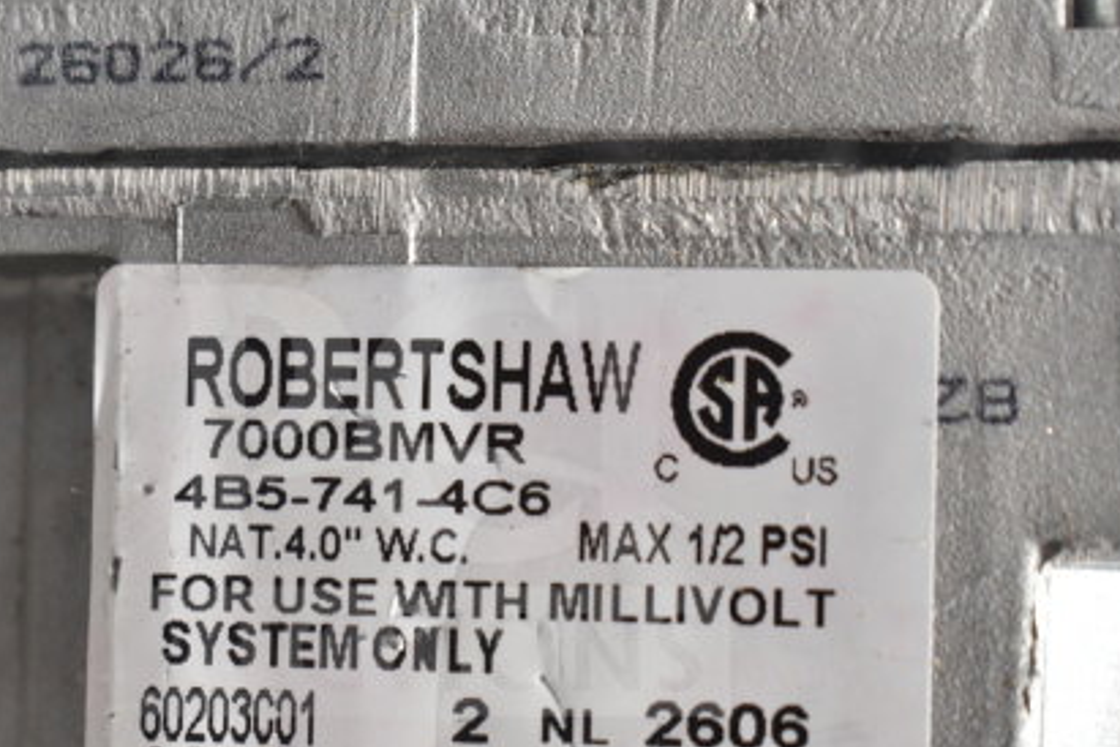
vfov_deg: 15.3
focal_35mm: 89
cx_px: 422
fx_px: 2769
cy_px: 500
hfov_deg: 22.8
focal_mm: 40
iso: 450
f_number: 5
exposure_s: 1/60
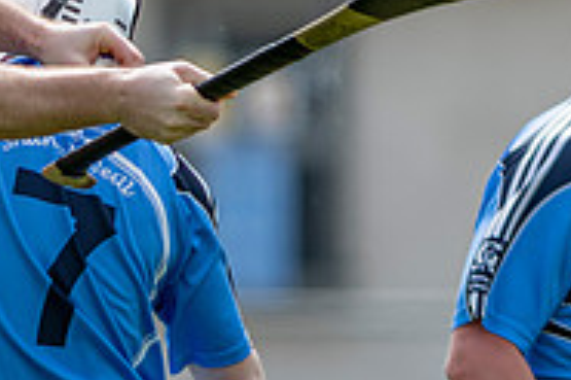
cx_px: -241
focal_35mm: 1707
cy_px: 288
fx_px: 27050
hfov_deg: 1.2
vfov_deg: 0.8
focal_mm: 300
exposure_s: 1/1600
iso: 100
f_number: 2.8
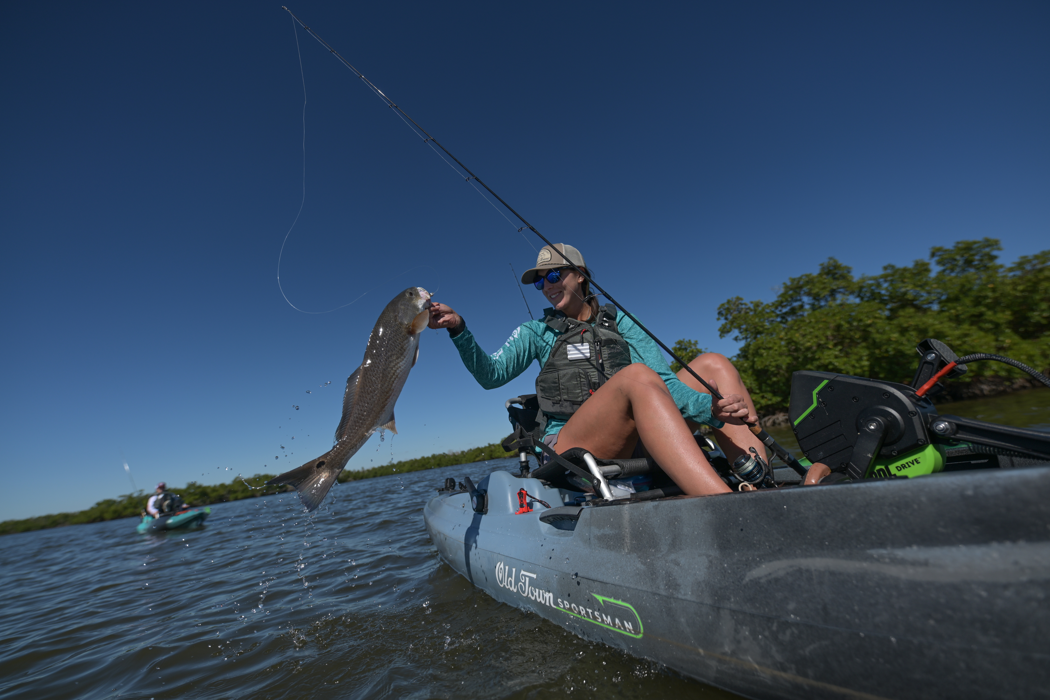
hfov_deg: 104.3
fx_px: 408
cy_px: 350
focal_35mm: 14
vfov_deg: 81.2
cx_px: 525
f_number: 2.5
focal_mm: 14
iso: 100
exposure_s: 1/8000
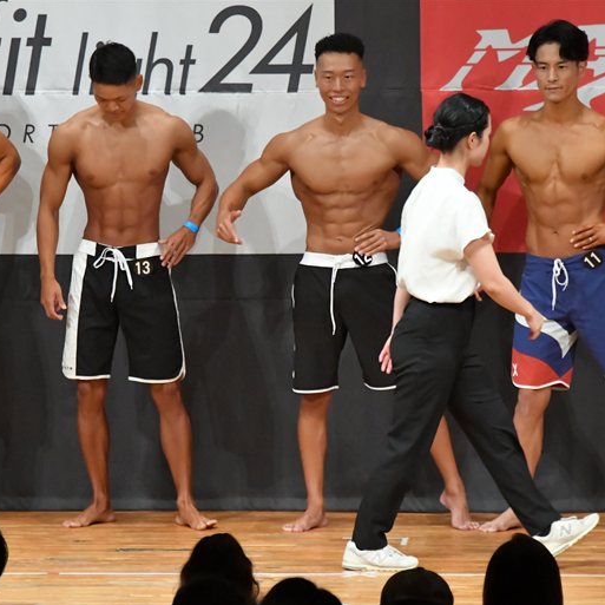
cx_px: 195
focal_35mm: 366
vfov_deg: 4.8
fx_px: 7237
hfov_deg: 4.8
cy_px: 303
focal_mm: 190
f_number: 5.6
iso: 10000
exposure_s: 1/400
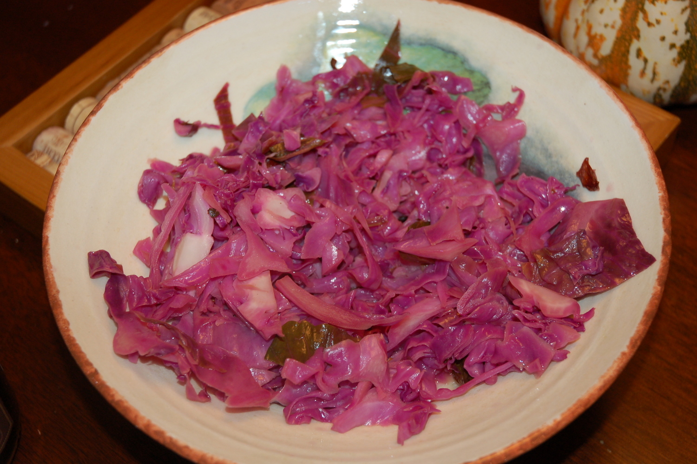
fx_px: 1277
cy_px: 232
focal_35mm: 66
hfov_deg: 30.5
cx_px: 348
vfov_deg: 20.6
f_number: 4.5
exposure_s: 1/60
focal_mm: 44
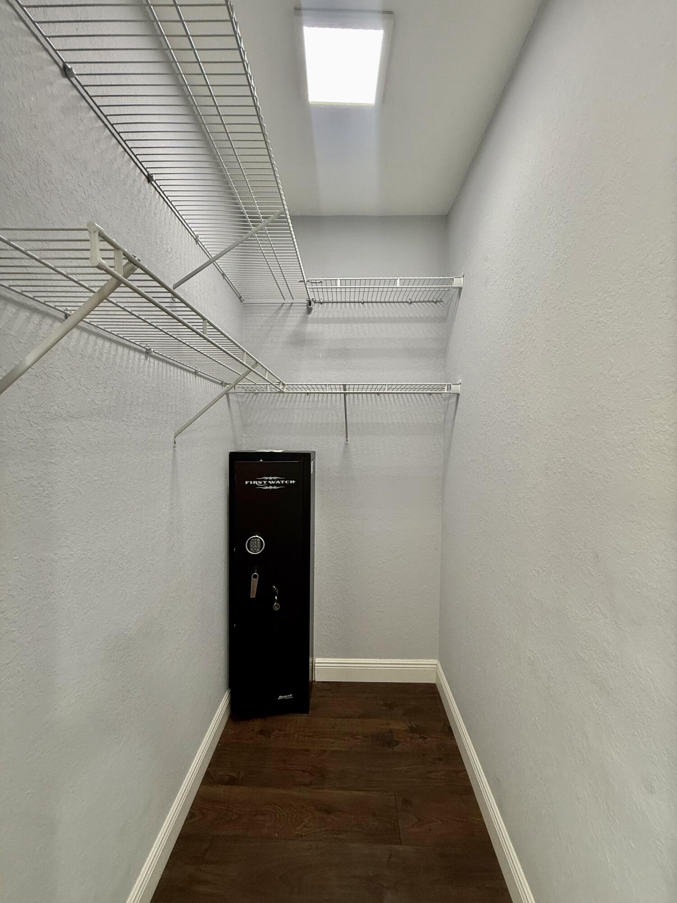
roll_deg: -0.4
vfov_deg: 102.1
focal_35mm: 14
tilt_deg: -2.3
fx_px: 365
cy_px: 452
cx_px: 338
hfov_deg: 85.7
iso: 200
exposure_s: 1/60
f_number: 2.2
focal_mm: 2.22
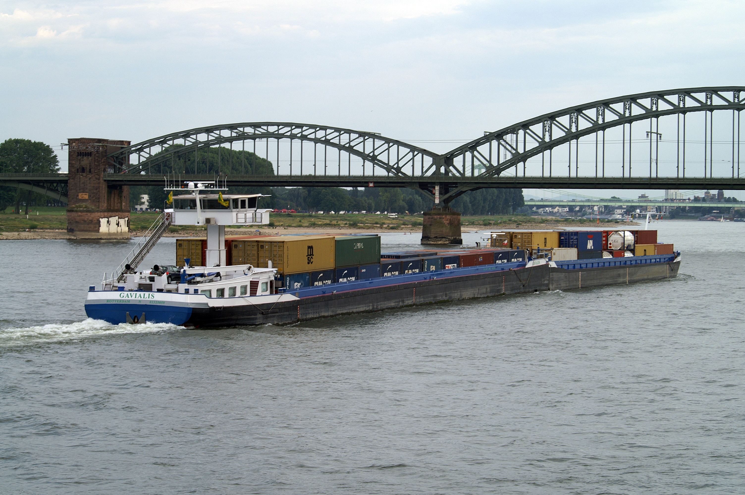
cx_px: 372
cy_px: 248
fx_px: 2171
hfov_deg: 19.5
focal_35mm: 105
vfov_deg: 13.0
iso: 100
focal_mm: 70
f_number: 10
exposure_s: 1/125
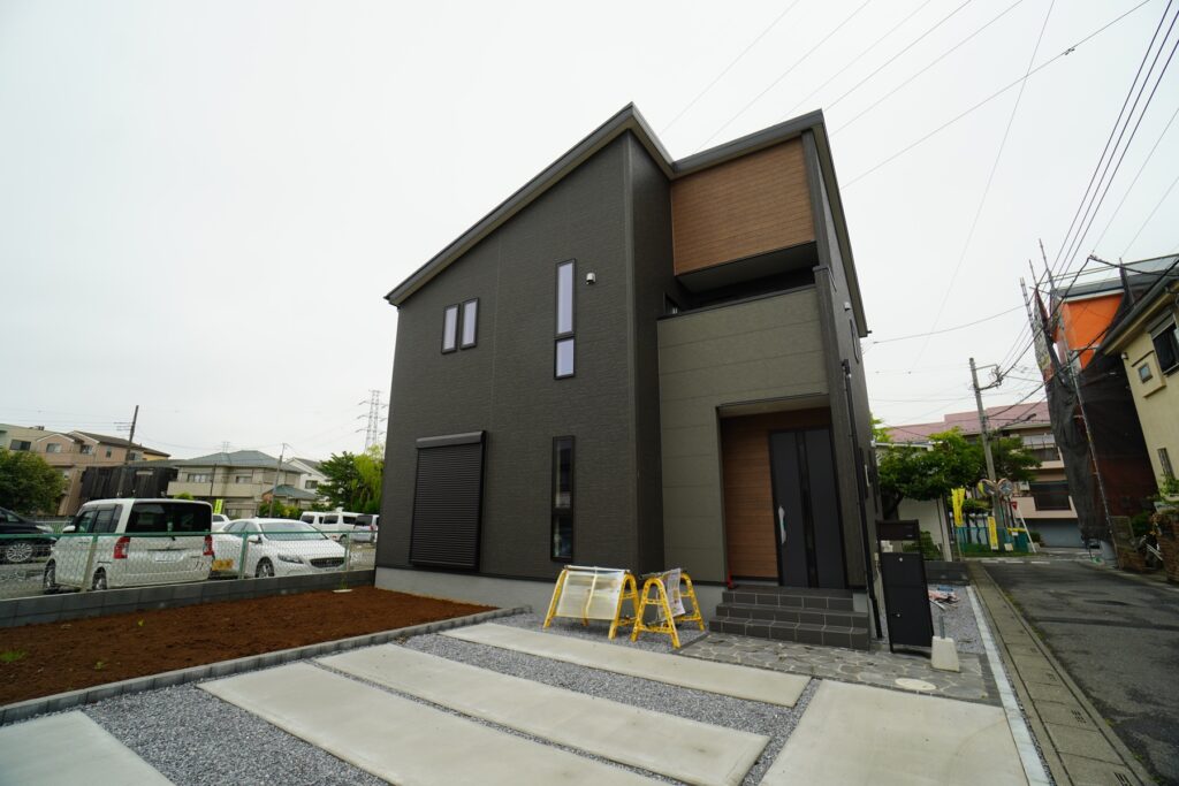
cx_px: 590
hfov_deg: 100.4
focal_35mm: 15
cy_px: 393
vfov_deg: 77.3
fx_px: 491
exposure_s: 1/100
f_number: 6.3
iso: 100
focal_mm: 10
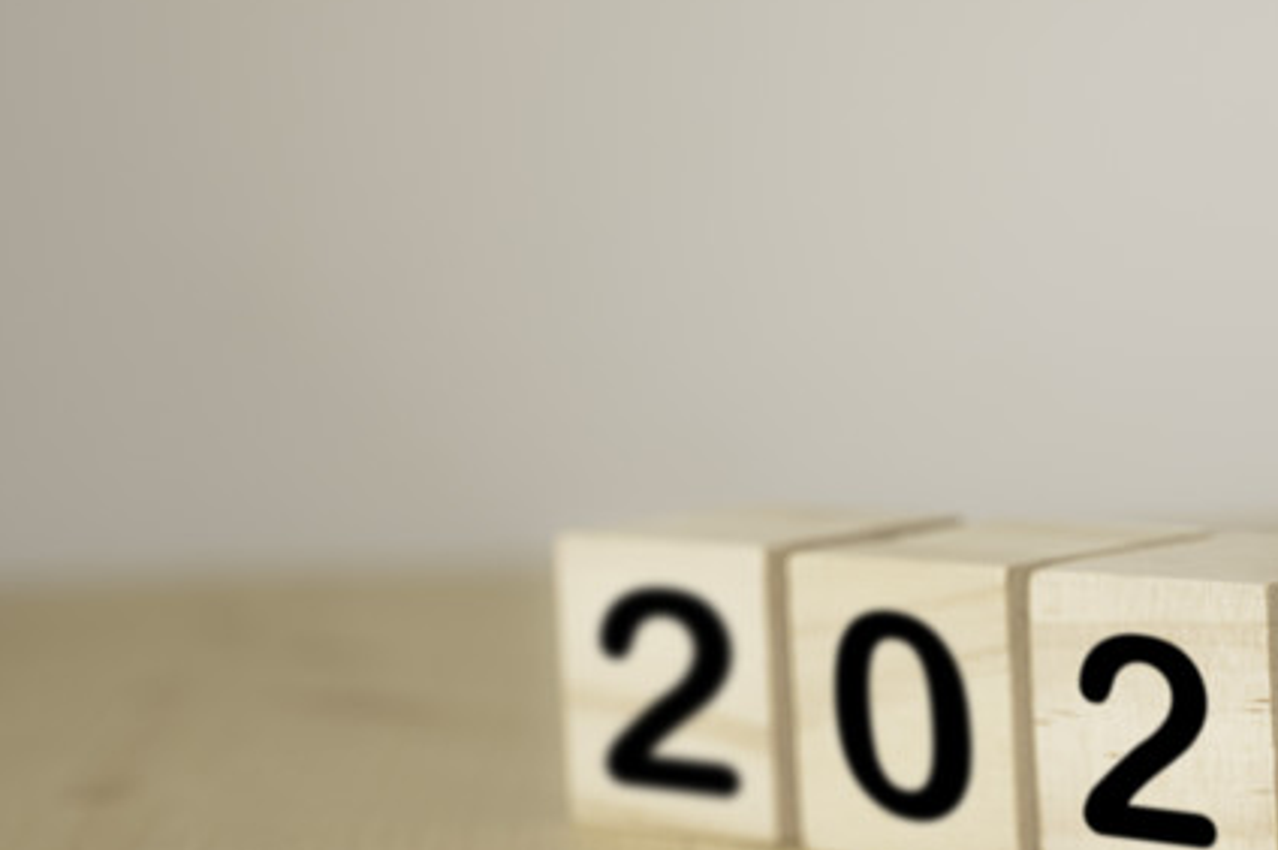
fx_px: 4718
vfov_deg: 10.3
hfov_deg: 15.4
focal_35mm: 133
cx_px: 934
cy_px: 463
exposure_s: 1/60
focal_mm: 60
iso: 100
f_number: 4.5
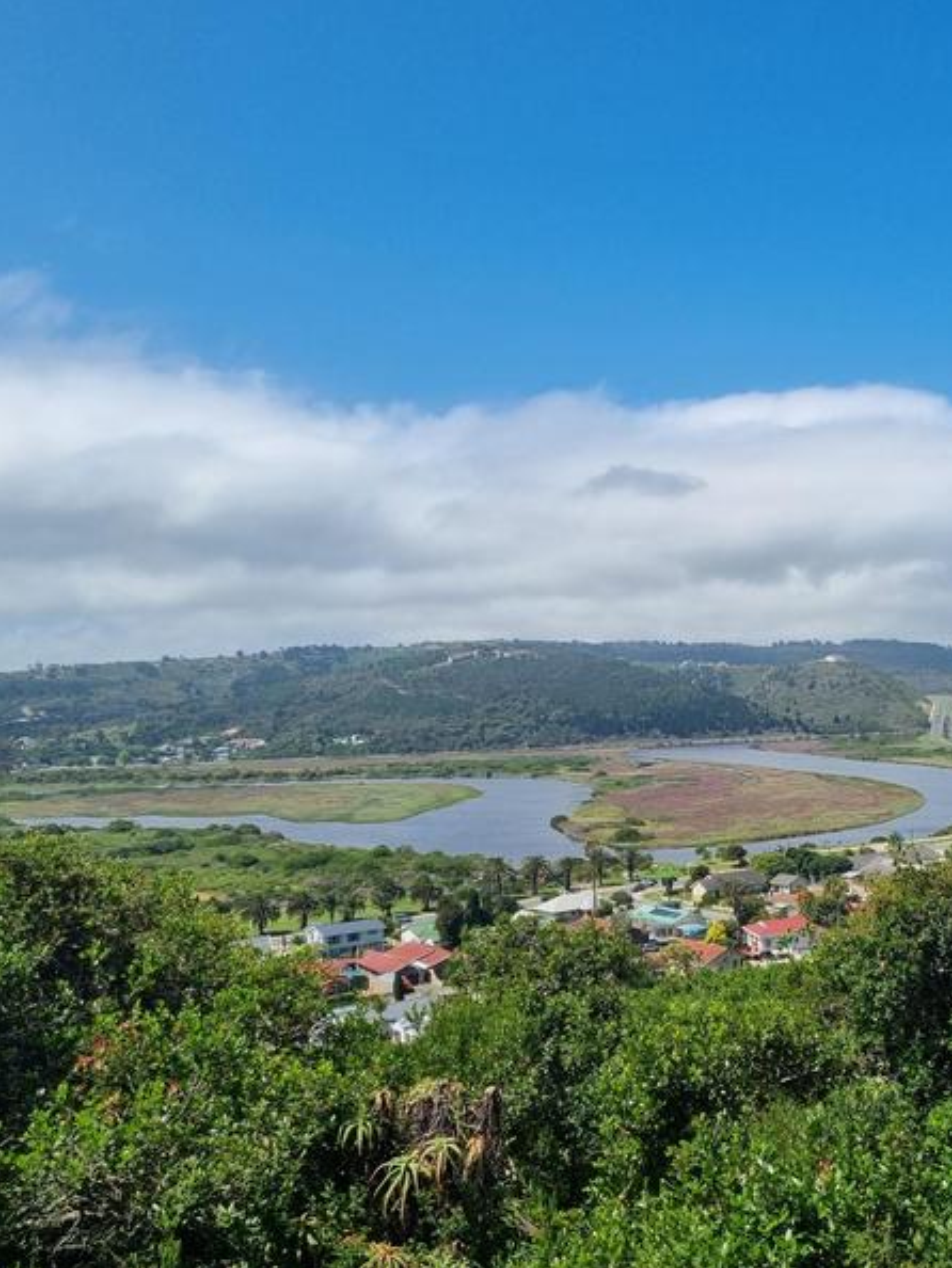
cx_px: 709
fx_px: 1282
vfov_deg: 52.6
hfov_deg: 39.7
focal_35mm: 35
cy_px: 638
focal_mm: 5.4
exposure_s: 1/4576
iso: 50
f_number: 1.8
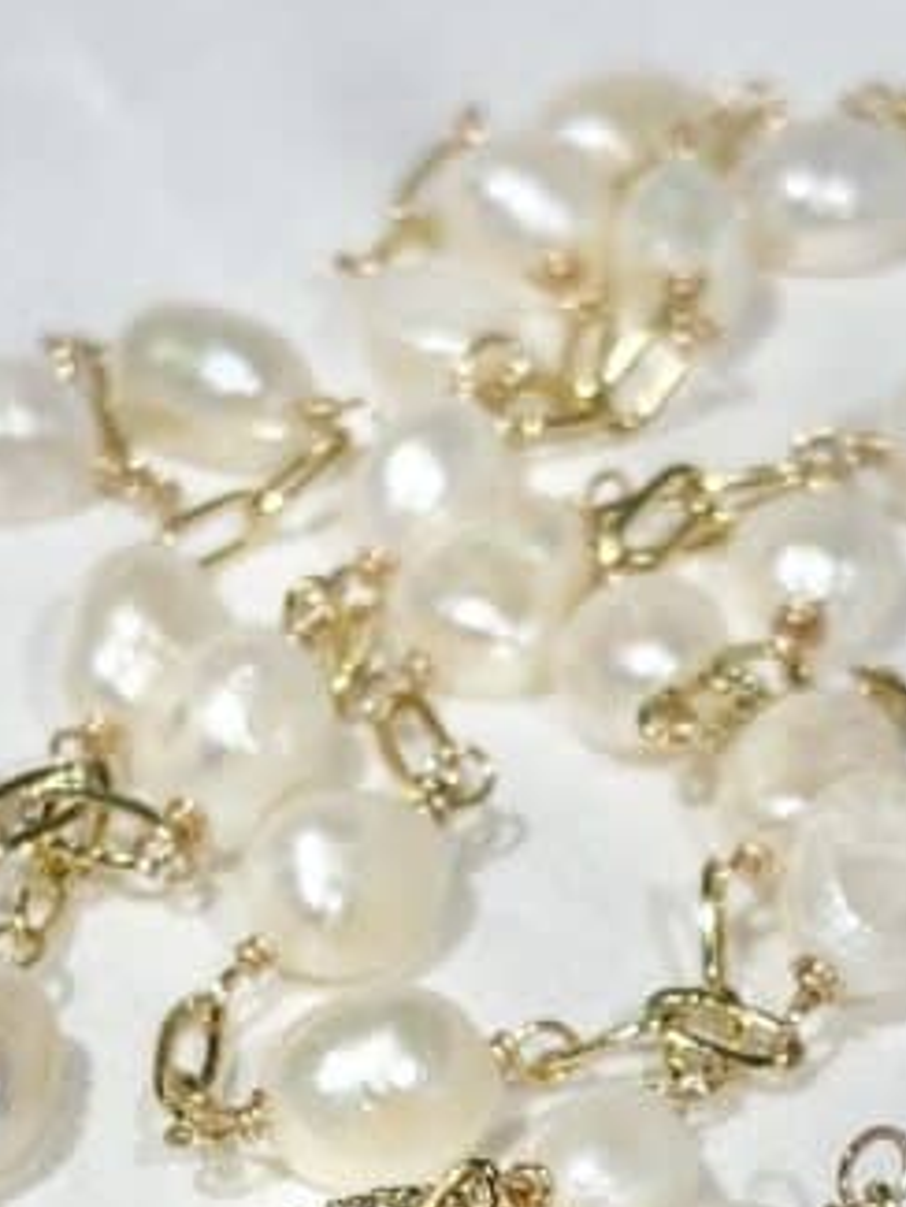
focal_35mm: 164
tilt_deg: -34.5
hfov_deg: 9.0
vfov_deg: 11.9
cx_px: 639
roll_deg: +2.2
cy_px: 1170
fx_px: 5719
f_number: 1.6
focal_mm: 5.96
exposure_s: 1/380
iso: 32
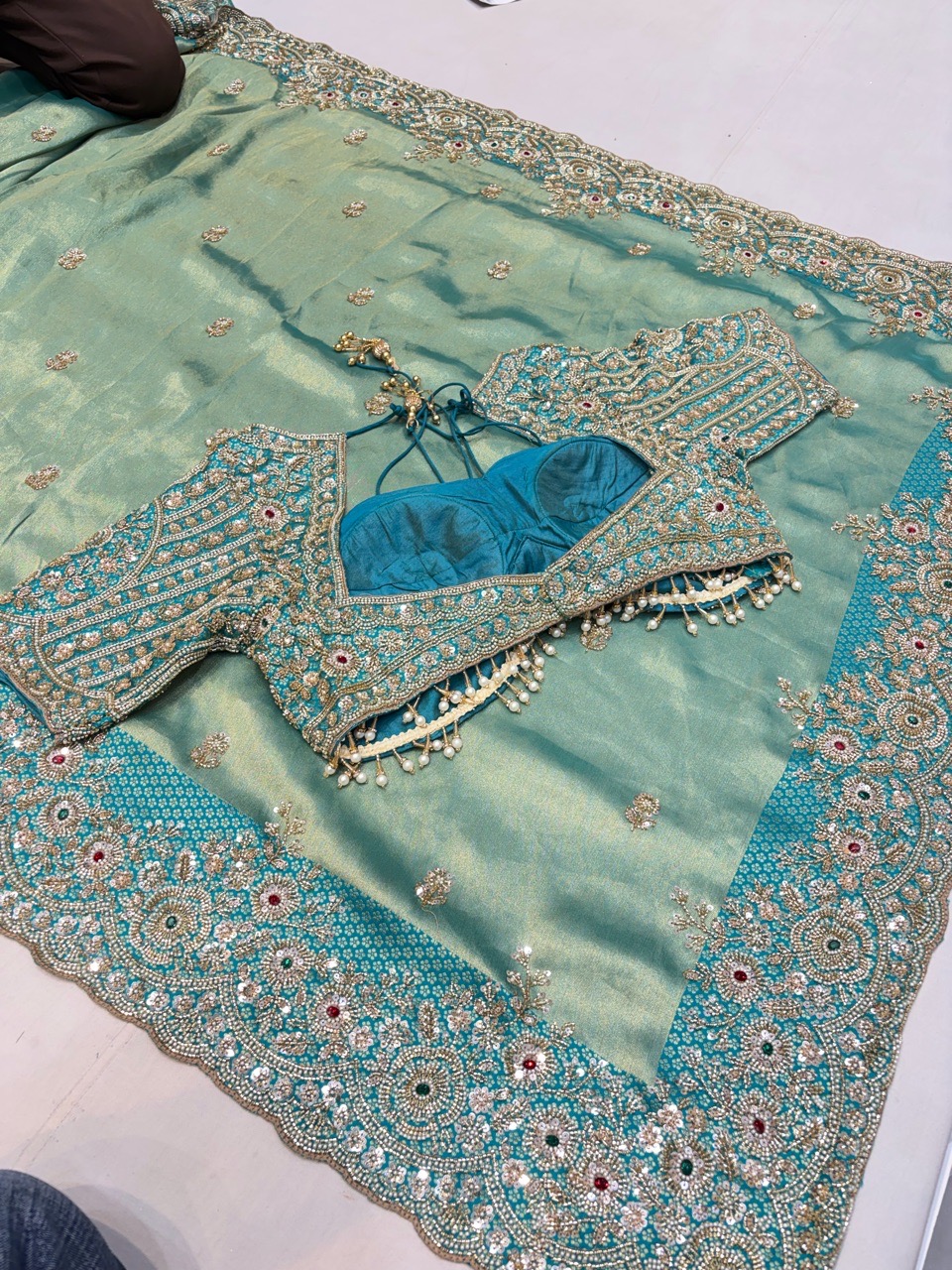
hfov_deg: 53.1
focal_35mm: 26
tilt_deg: -53.3
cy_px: 635
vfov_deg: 67.3
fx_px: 953
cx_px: 476
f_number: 1.6
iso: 32
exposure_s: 1/122
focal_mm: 5.96
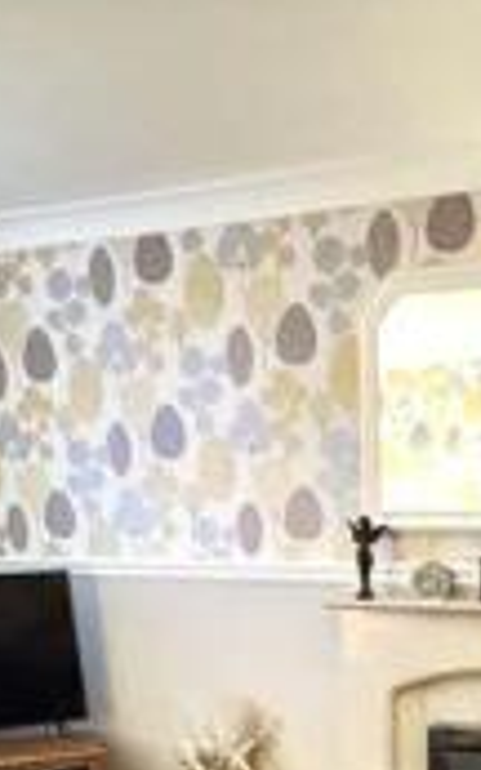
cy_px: 915
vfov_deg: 33.2
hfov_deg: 25.2
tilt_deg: -22.3
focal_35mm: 50
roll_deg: +1.2
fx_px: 1050
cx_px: 408
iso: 1250
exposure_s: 1/33
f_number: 2.2
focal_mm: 2.22
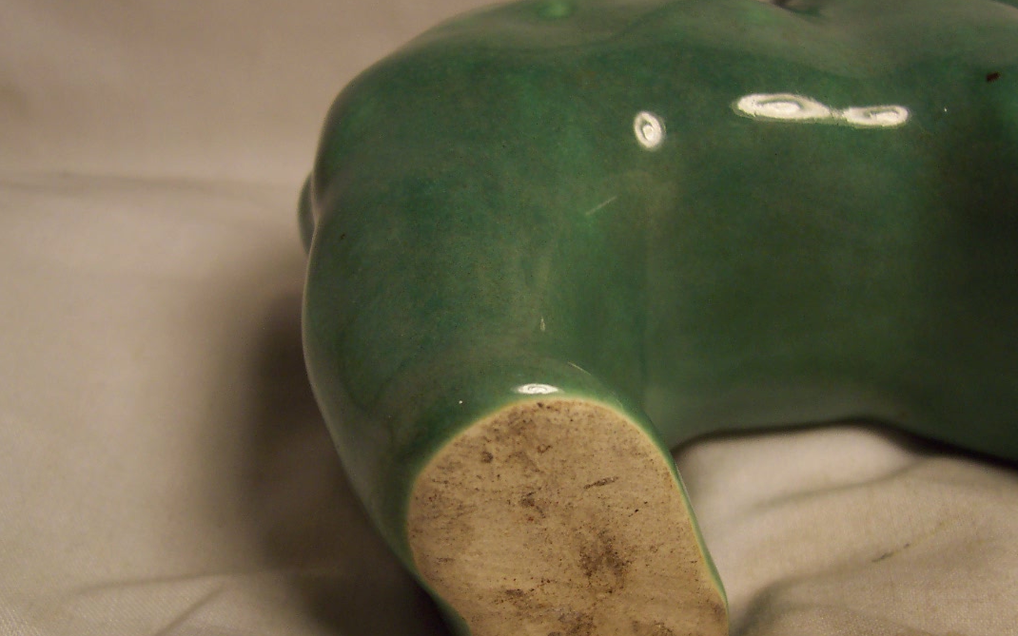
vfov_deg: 29.1
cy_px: 408
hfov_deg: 45.2
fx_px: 1221
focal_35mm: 44
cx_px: 554
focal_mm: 5.6
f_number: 2.8
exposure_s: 1/350
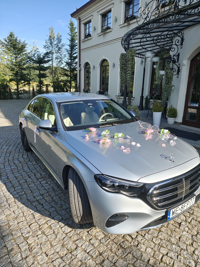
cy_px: 134
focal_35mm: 23
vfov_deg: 73.9
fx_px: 177
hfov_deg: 58.9
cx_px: 100
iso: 100
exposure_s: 1/417
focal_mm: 6.57
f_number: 1.6
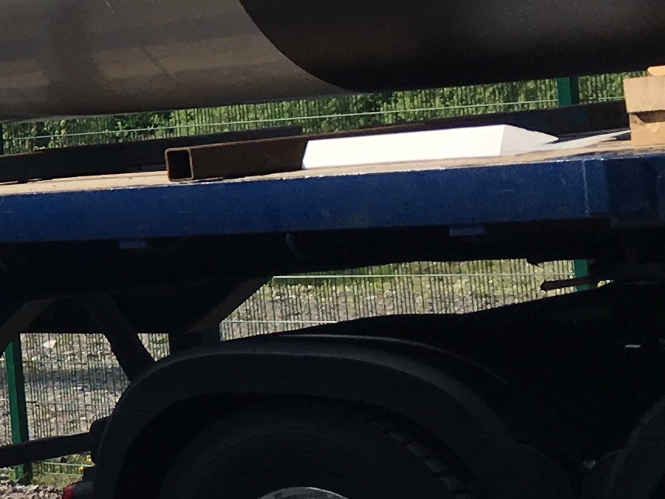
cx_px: -605
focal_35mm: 136
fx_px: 2613
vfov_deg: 10.9
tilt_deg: +2.4
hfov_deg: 12.9
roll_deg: +5.2
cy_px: 79
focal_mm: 4.15
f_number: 2.2
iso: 25
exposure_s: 1/1923
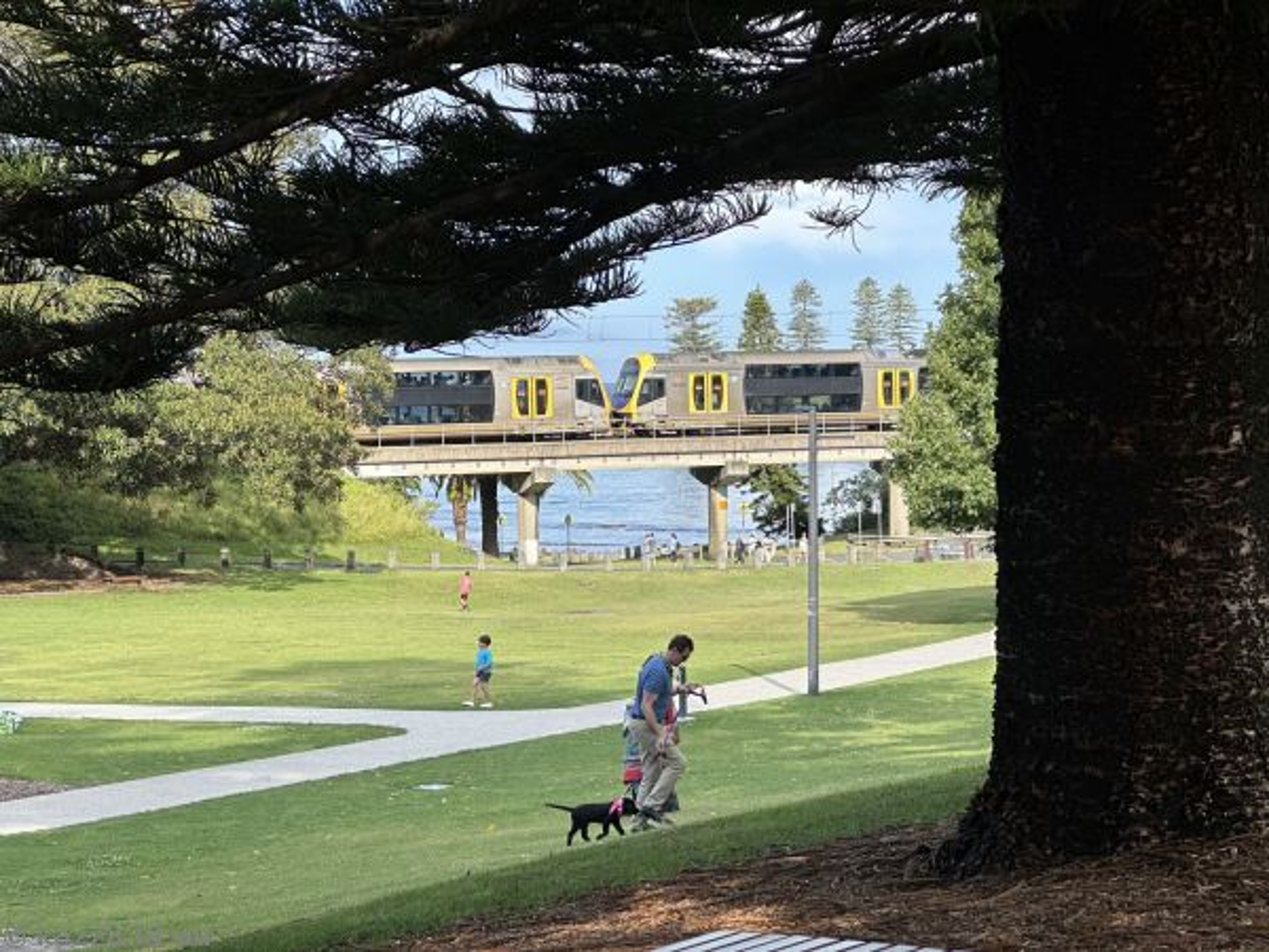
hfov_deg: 25.3
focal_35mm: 77
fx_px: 2823
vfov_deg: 19.1
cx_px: 634
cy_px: 476
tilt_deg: -5.6
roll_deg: +1.2
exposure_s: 1/306
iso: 32
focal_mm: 9
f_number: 2.8
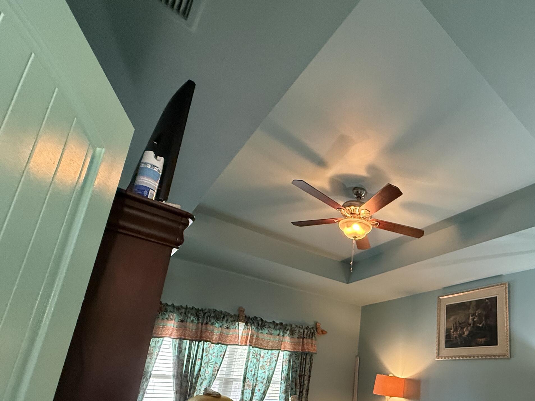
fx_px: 340
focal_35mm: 22
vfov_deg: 57.7
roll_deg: -2.9
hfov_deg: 70.0
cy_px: 305
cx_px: 416
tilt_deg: +13.8
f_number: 2.2
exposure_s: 1/60
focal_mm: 2.22
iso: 500
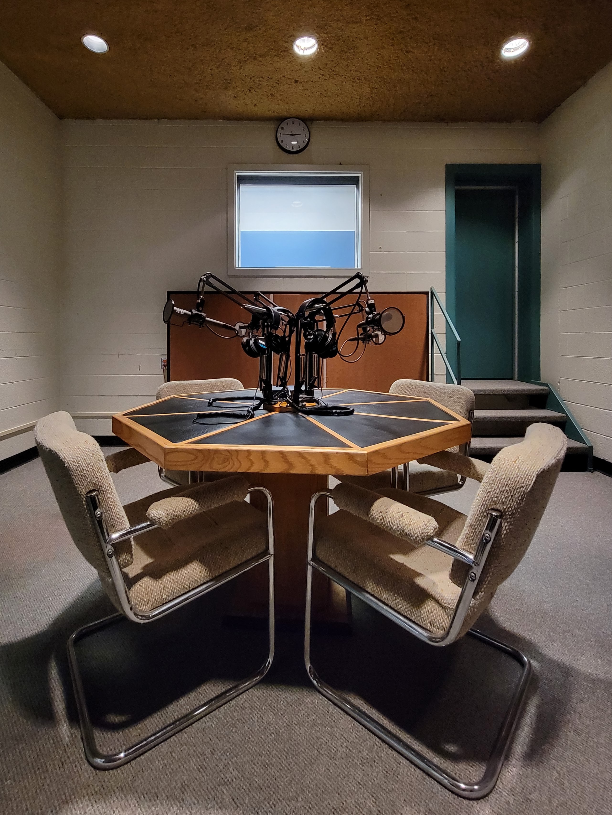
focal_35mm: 13
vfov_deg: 106.2
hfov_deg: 89.9
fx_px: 306
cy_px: 408
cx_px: 306
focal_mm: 2.2
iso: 1000
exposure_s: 1/24
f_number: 2.2
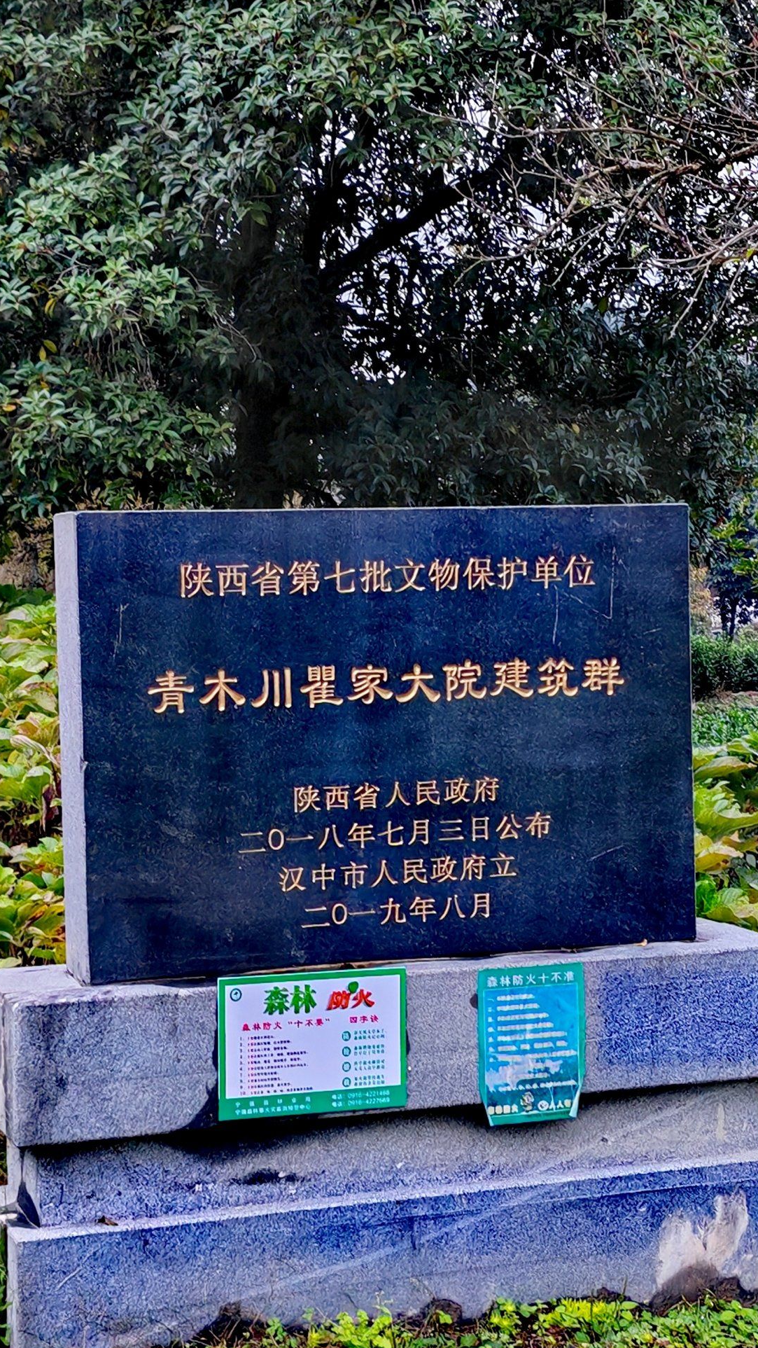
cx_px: 360
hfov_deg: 17.7
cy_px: 687
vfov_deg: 31.0
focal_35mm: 68
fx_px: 2429
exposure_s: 1/50
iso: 500
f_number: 1.9
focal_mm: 6.12
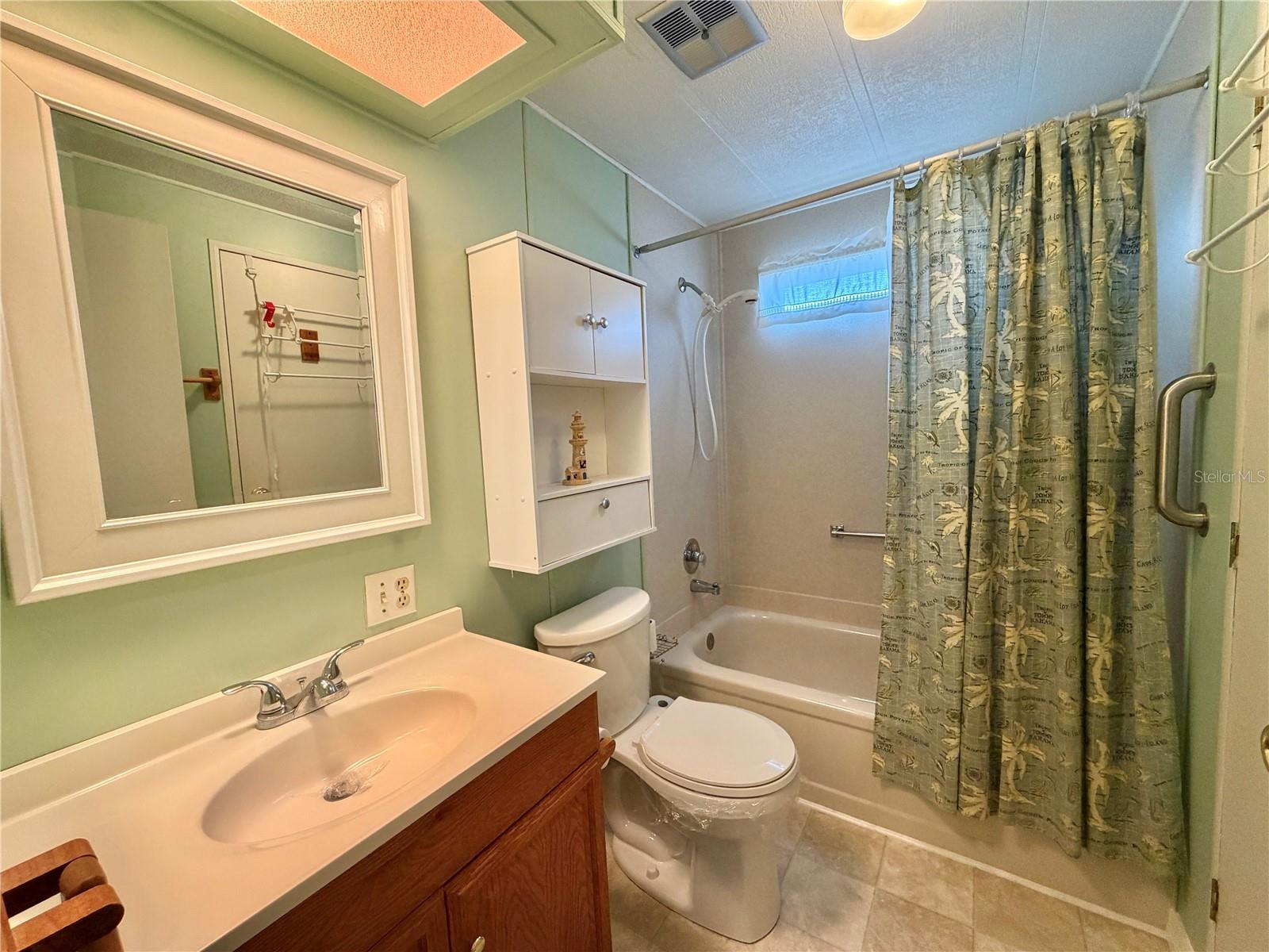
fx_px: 513
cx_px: 634
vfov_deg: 85.7
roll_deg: +3.1
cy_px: 476
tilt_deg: -4.7
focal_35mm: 14
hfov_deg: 102.1
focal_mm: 2.22
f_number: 2.2
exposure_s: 1/60
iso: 320
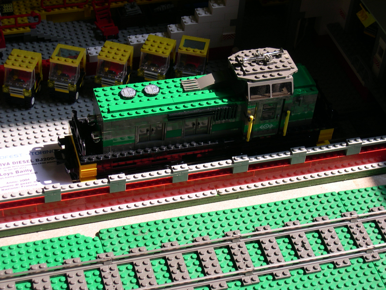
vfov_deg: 19.1
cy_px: 145
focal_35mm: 77
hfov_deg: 25.3
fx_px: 859
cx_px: 193
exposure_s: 1/254
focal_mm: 16.3
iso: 100
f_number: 4
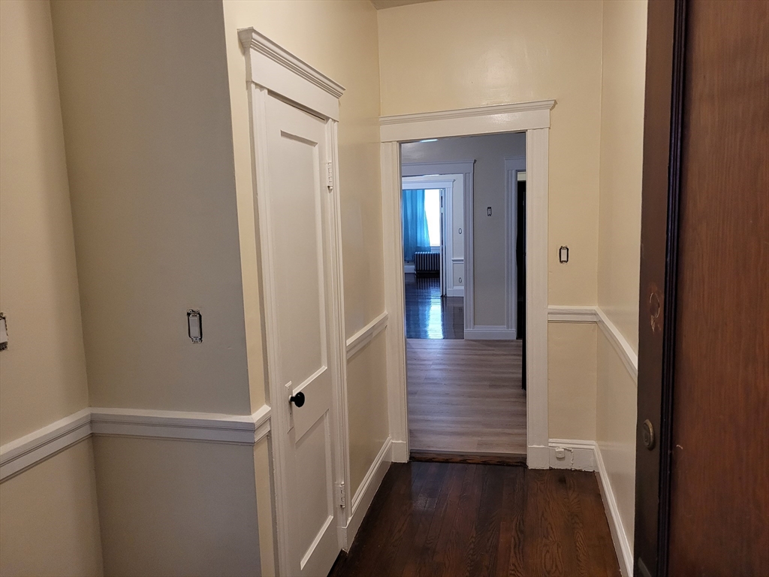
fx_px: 578
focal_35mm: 26
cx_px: 384
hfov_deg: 67.3
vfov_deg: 53.1
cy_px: 288
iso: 320
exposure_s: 1/120
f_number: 1.8
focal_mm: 5.4
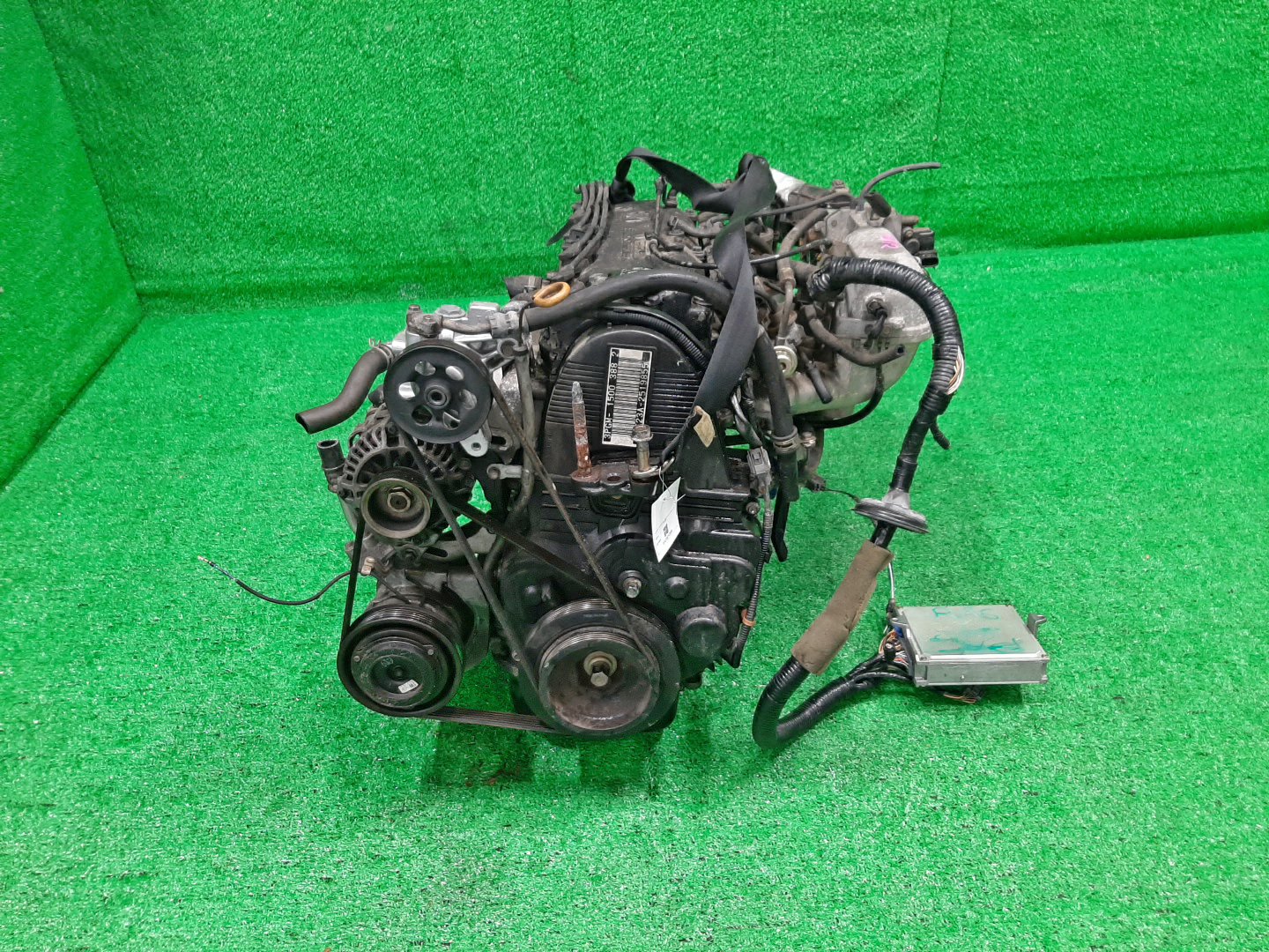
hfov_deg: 67.3
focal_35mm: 26
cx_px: 634
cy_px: 476
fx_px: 953
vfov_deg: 53.1
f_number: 1.7
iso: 177
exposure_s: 1/50
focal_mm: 3.93
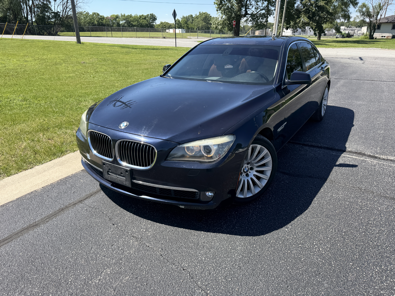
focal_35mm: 24
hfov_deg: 71.6
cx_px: 198
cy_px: 148
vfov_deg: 56.8
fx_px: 274
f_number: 1.78
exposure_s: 1/2000
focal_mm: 6.76
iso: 80
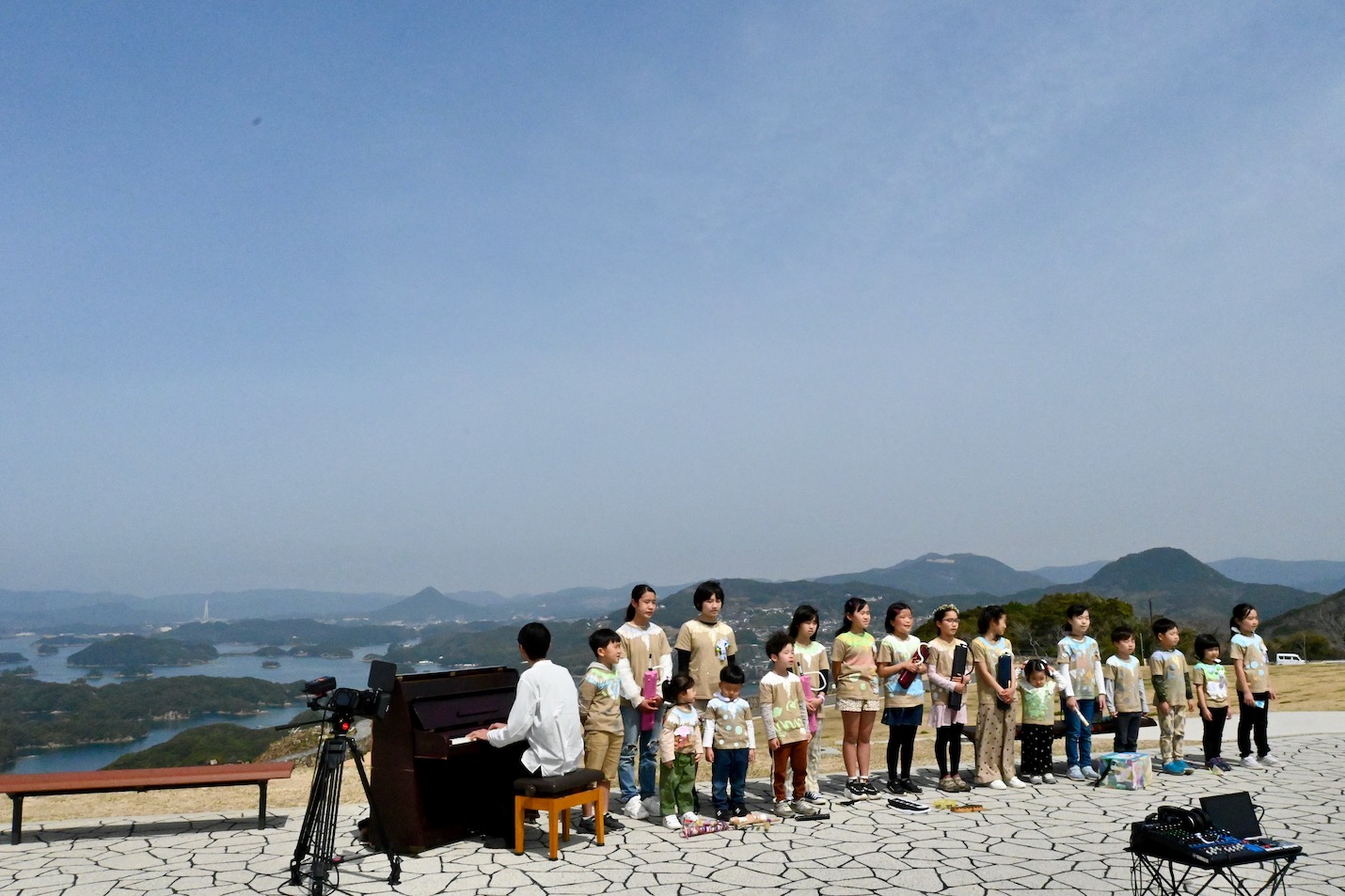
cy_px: 448
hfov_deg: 61.9
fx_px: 1121
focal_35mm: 30
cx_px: 672
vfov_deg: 43.6
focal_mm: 20
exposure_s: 1/4000
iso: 5000
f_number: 25
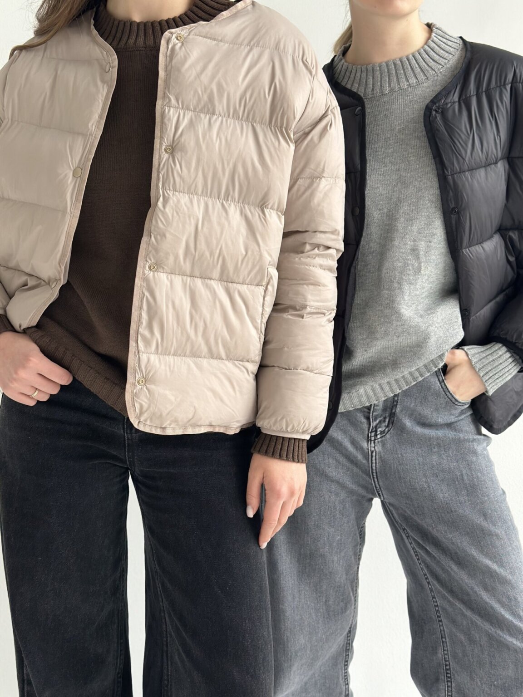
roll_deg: -2.6
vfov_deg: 39.7
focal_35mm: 48
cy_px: 348
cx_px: 262
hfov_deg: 30.3
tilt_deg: -7.4
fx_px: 967
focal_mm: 6.86
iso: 125
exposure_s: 1/117
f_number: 1.78
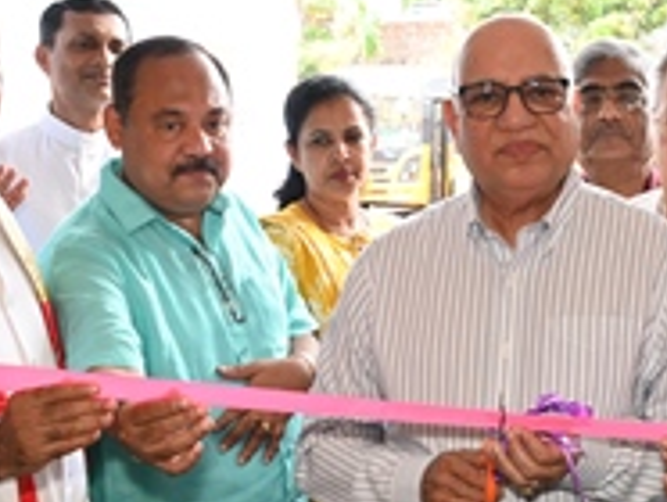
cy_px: 405
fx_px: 1428
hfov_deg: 25.9
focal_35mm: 74
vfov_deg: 19.7
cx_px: 509
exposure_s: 1/60
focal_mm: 32
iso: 1100
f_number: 7.1
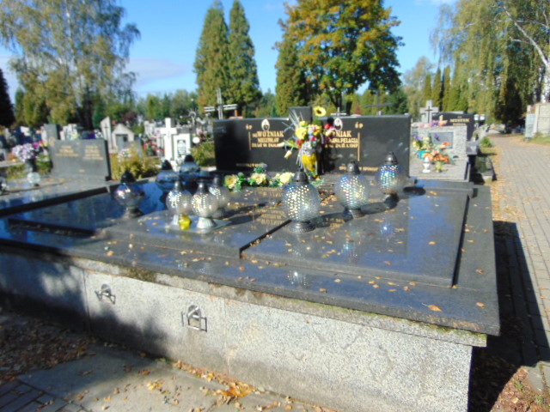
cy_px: 206
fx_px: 397
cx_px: 275
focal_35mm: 25
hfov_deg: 69.4
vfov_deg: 54.9
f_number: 3
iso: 80
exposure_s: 1/800
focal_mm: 4.5
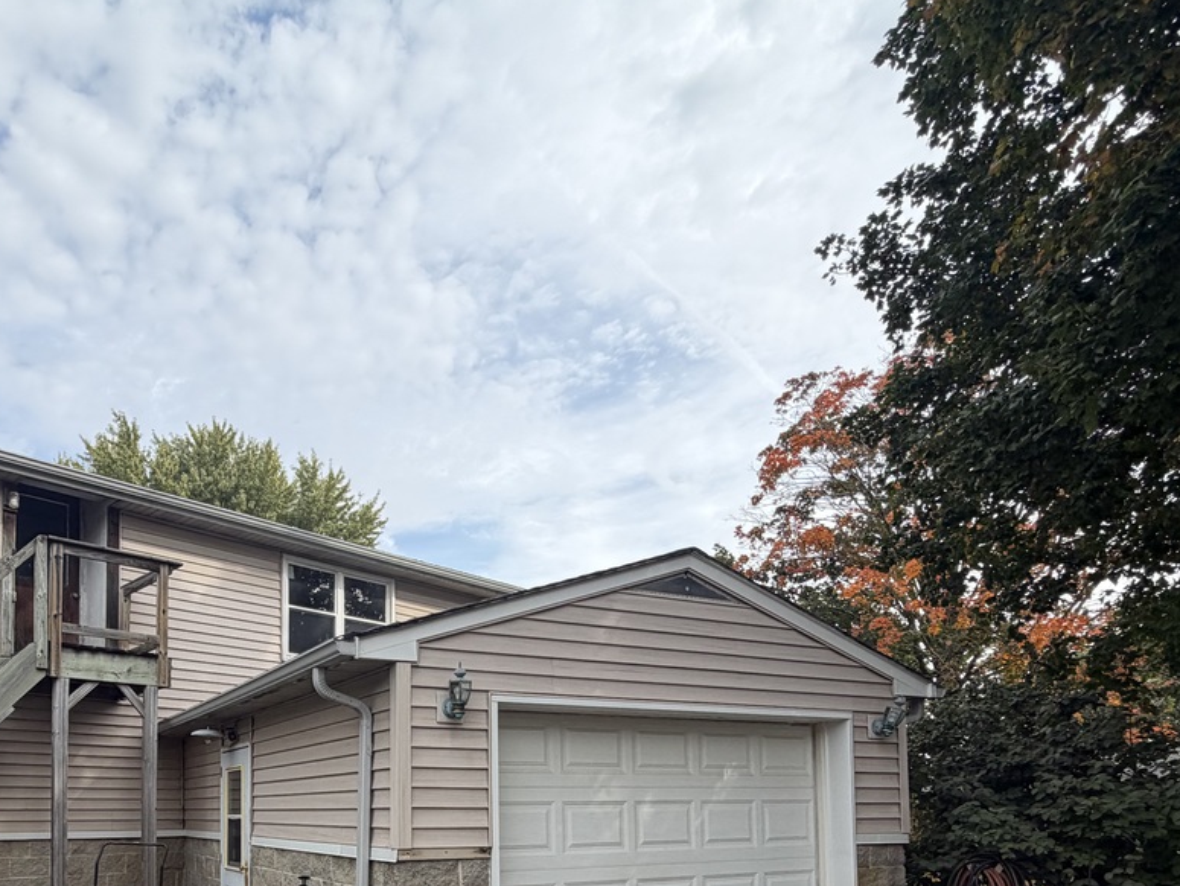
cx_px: 391
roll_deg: +0.0
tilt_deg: +3.0
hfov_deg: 65.5
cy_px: 779
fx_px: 887
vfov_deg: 48.2
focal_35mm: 26
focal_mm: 2.22
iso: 32
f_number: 2.2
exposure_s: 1/770
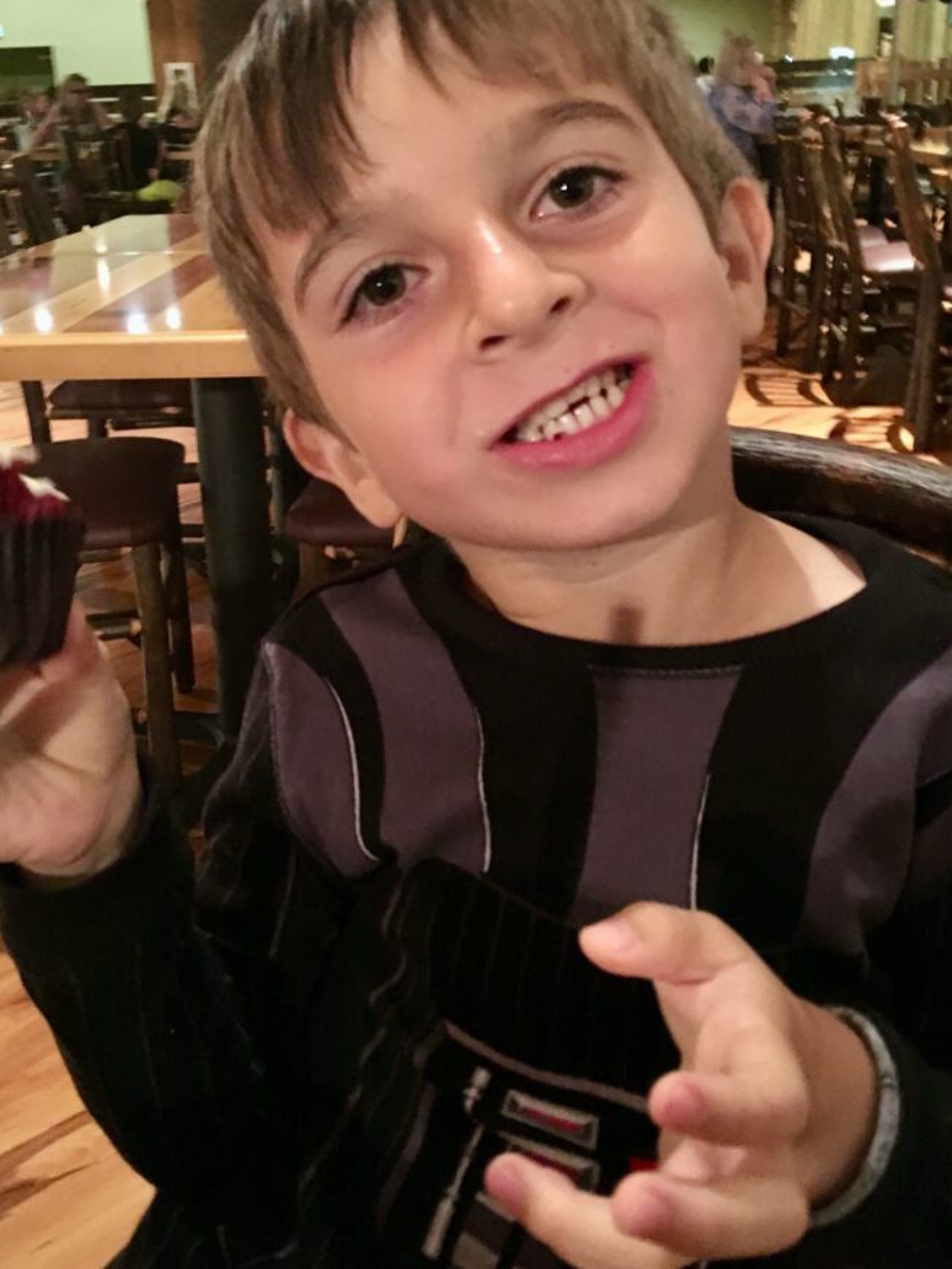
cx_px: 432
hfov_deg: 41.8
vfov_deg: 53.7
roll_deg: +2.5
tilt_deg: -19.0
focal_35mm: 34
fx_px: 1246
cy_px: 529
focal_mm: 4.15
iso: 500
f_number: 2.2
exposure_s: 1/15
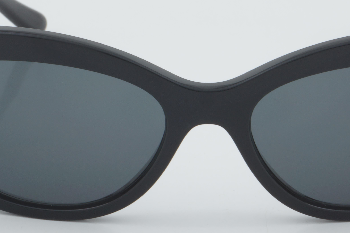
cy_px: 83
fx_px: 1536
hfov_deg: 13.0
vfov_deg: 8.7
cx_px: 207
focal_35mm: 158
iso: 100
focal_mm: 55
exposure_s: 1/3
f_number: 32
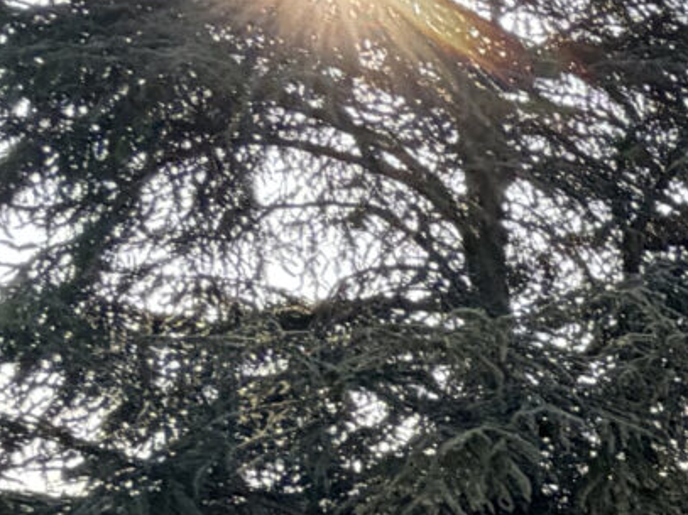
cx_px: 1711
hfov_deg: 14.1
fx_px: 1749
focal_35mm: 88
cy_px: 885
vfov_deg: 14.9
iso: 40
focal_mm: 2.22
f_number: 2.2
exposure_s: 1/502
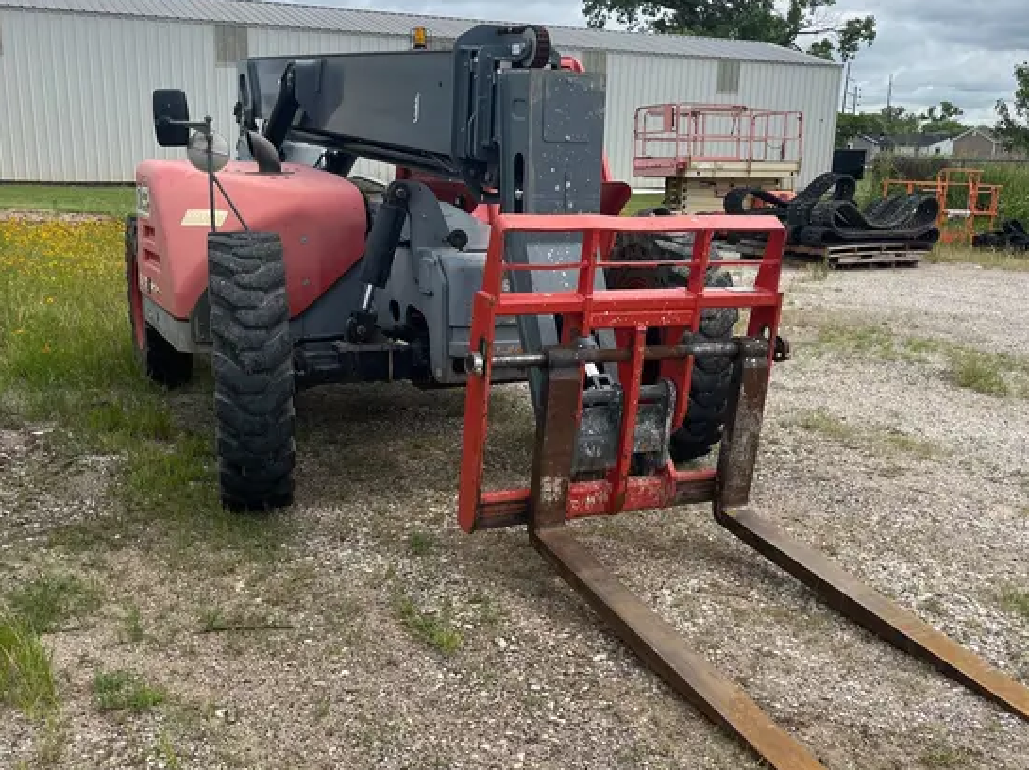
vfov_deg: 40.6
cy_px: 410
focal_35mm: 35
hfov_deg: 52.7
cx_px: 515
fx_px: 1040
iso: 50
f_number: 1.6
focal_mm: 5.1
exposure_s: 1/2899
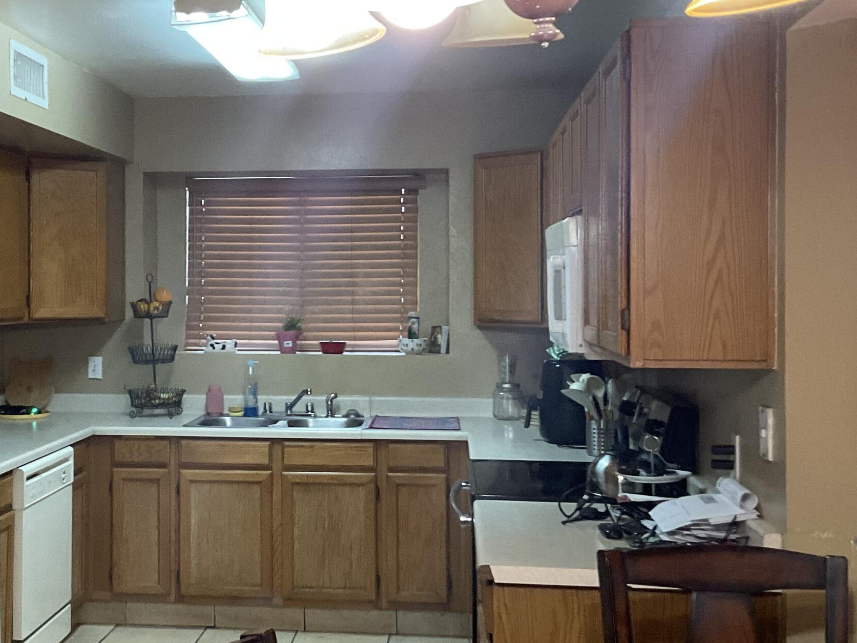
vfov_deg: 28.0
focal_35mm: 52
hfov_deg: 36.5
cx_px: 291
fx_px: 1287
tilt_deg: -2.1
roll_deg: +0.0
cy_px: 307
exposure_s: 1/60
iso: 200
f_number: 1.8
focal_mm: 3
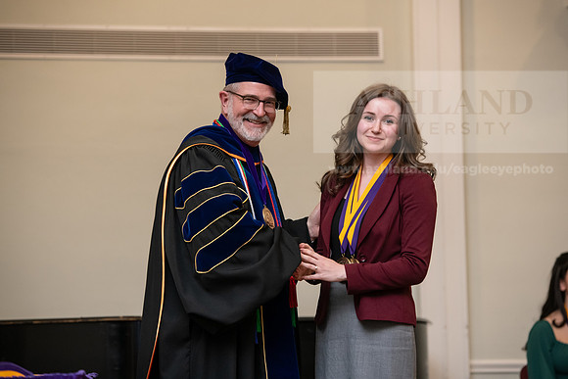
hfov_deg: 16.4
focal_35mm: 125
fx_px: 1973
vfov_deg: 11.0
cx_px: 284
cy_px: 190
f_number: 4
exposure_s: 1/200
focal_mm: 125
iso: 2000
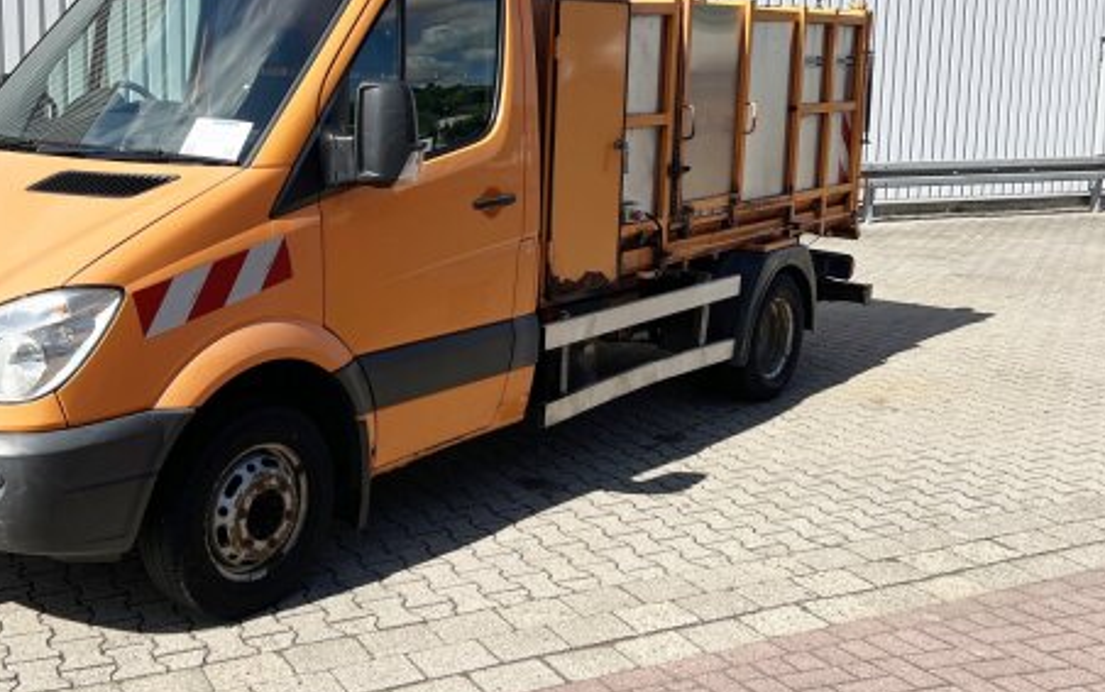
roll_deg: -0.8
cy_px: 249
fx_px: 1175
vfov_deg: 32.6
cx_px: 340
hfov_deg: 49.2
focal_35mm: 39
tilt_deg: -7.7
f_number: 1.5
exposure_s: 1/4630
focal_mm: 5.7
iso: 50
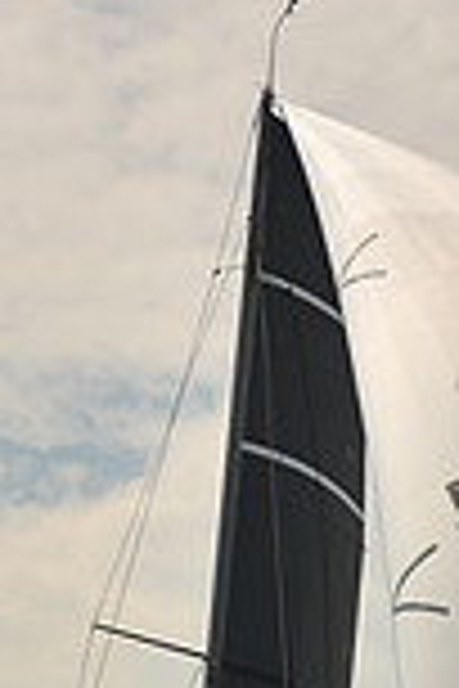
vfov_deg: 7.6
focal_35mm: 266
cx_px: 223
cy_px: 1066
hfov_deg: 5.2
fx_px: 5087
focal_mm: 70
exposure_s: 1/640
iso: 250
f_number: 7.1
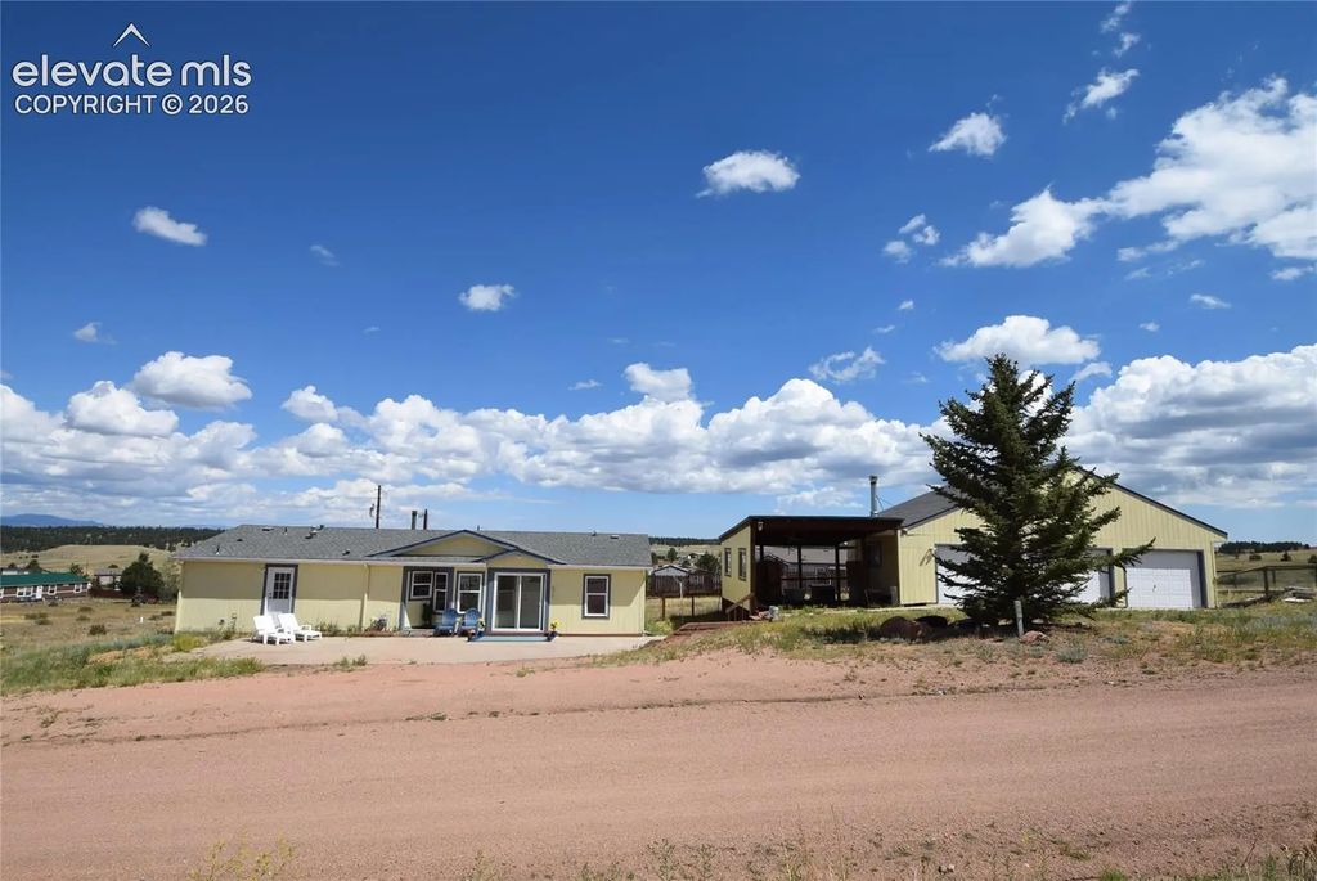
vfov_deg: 63.3
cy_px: 440
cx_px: 658
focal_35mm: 20
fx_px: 714
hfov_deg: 85.4
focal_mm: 13
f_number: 10
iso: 200
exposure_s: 1/400
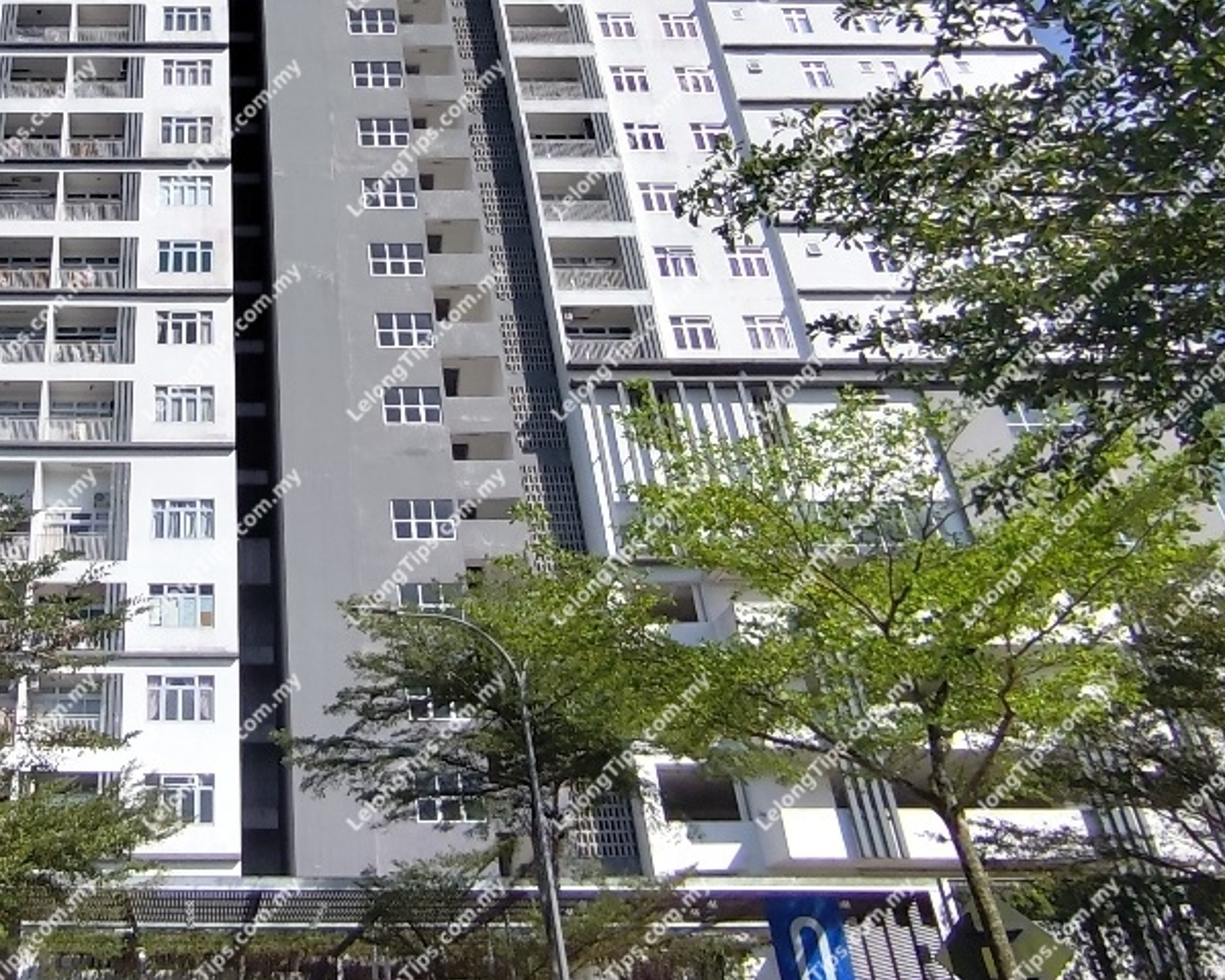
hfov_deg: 49.8
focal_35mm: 33
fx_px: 1196
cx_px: 186
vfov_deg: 42.4
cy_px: 188
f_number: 2.2
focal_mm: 1.65
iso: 50
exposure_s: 1/2529
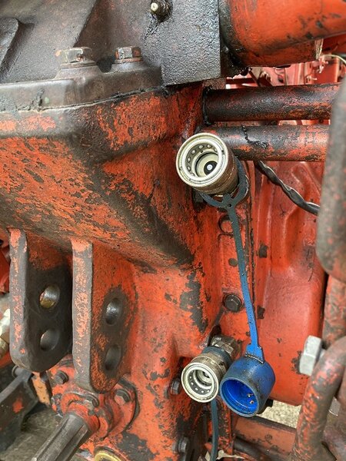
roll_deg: +10.0
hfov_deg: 49.7
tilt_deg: -22.7
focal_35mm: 28
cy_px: 230
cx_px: 173
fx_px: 373
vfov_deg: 63.4
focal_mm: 3.99
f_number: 1.8
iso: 100
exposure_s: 1/60
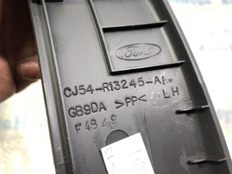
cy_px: 85
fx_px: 194
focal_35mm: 29
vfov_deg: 48.2
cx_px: 119
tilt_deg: -62.5
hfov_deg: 61.6
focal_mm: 4
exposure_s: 1/17
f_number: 1.8
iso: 40
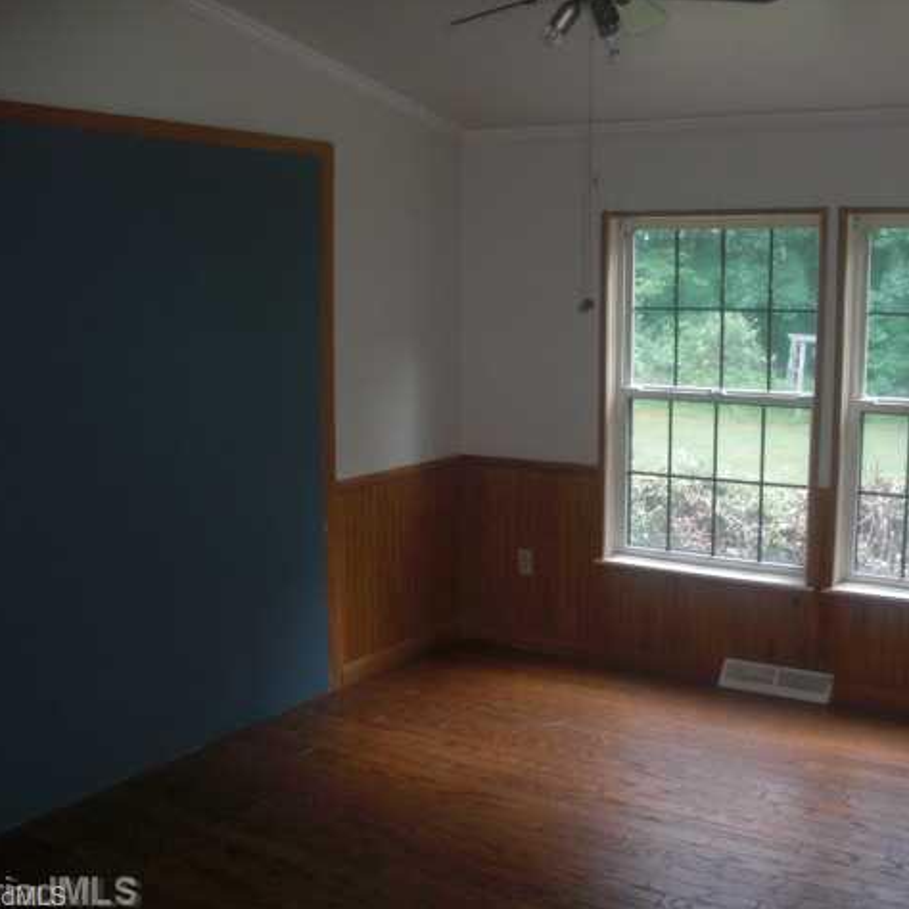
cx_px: 543
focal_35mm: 43
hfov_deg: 39.0
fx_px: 1277
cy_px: 454
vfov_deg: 39.2
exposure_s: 1/60
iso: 200
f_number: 2.8
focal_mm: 6.3
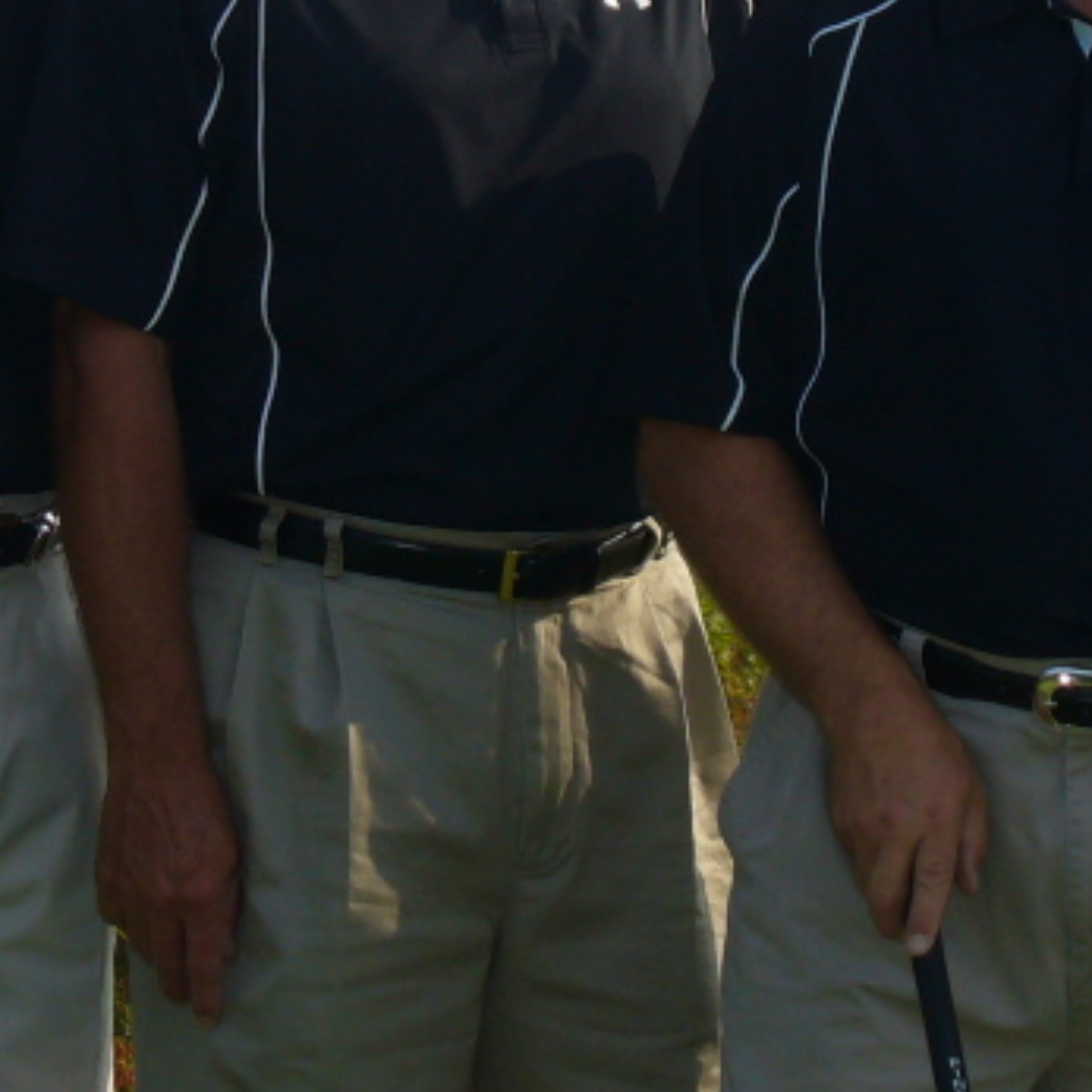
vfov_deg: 9.6
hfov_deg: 9.7
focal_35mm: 180
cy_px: -16
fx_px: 6424
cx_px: 570
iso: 80
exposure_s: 1/800
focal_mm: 11.4
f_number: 3.2
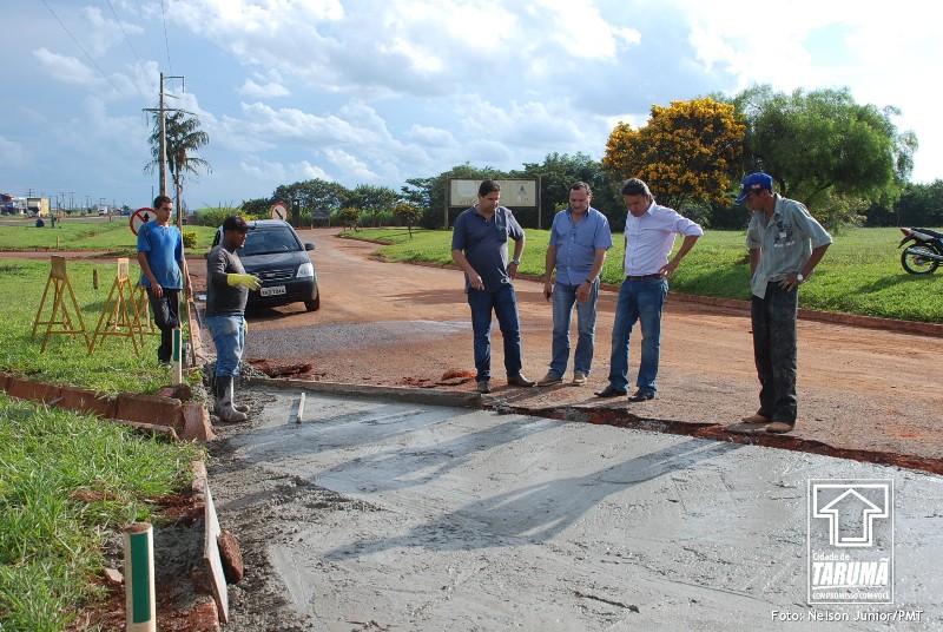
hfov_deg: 49.5
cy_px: 316
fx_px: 1023
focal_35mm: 39
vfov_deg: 34.3
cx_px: 472
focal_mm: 26
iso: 100
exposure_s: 1/200
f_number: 7.1
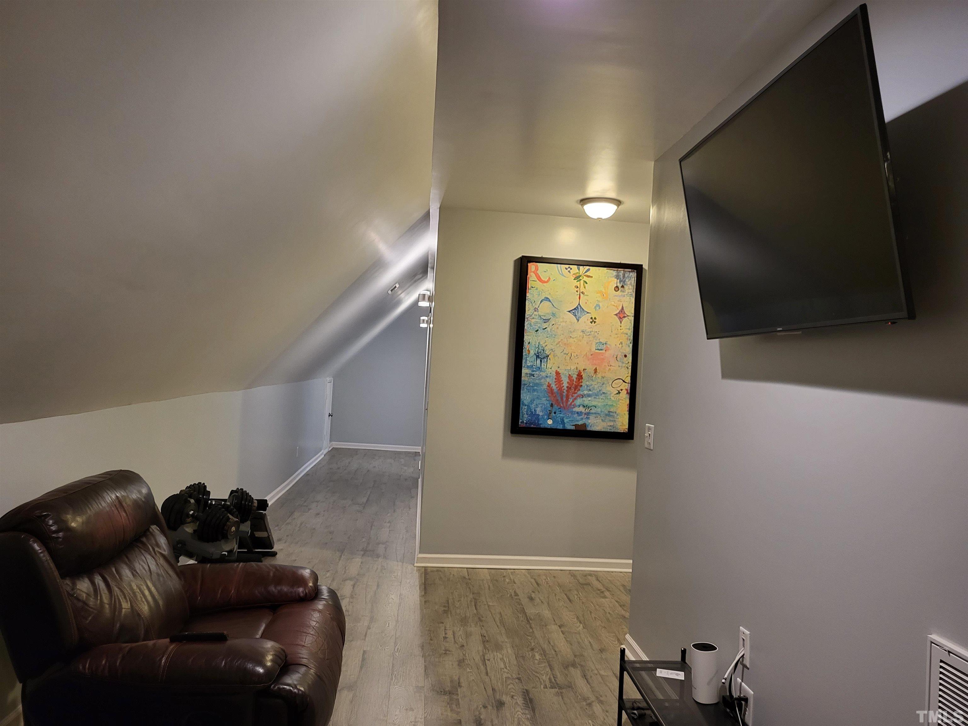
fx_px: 727
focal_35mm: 26
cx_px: 484
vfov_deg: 53.1
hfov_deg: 67.3
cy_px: 363
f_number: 1.8
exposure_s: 1/40
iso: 320
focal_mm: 5.4
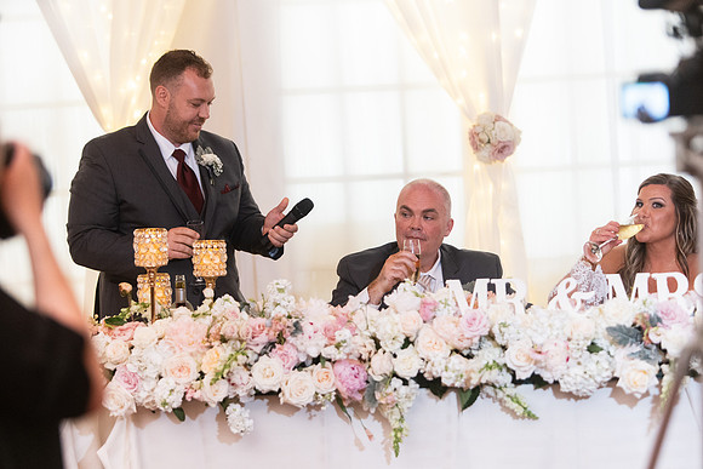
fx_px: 2344
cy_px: 234
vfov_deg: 11.4
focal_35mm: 120
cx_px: 352
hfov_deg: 17.1
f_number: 2.8
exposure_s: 1/200
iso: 4000
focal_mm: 120
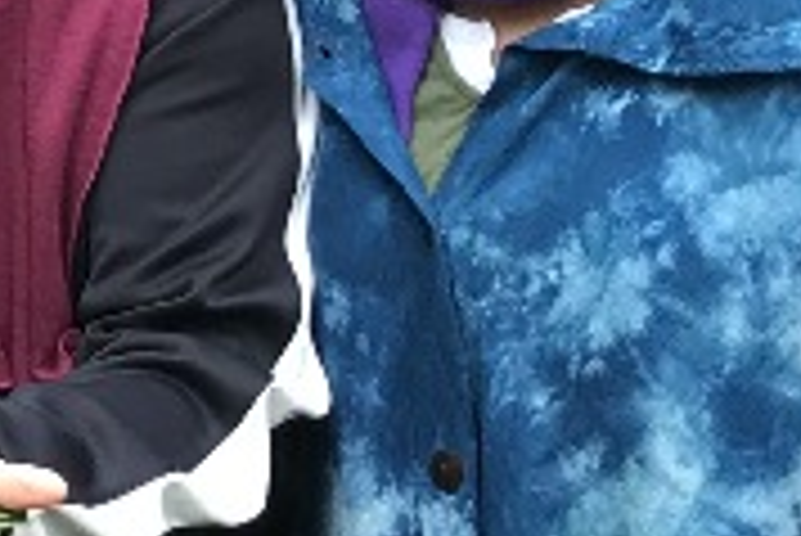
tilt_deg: -13.9
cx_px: -873
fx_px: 4654
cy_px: 275
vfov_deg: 6.6
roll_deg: +1.3
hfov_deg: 9.2
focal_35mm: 209
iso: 25
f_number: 1.8
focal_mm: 3.99
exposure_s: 1/120
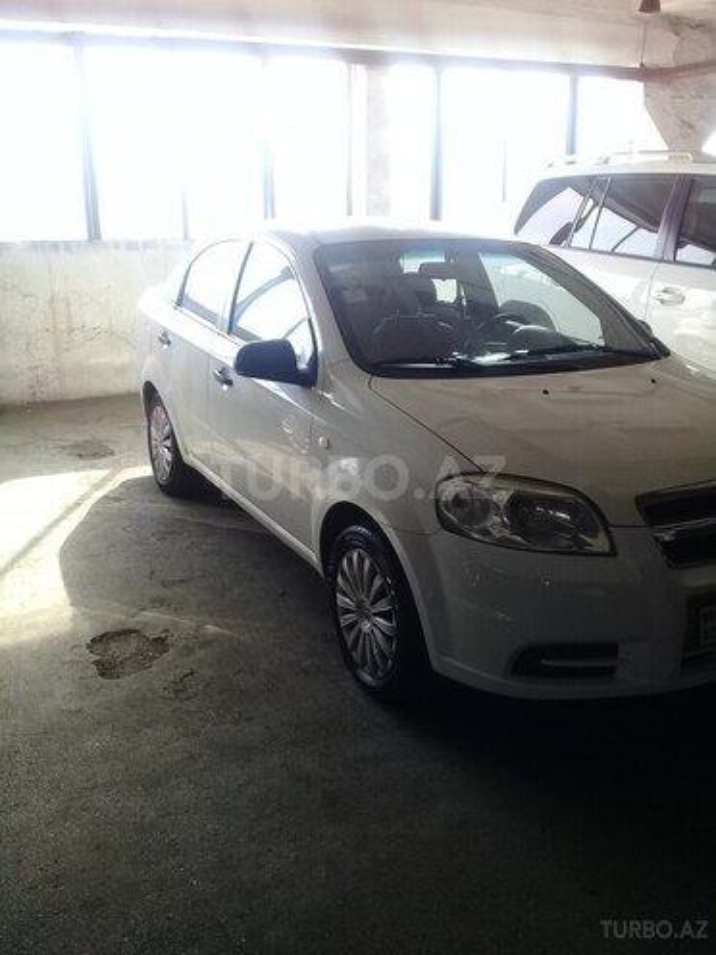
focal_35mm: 31
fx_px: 855
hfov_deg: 45.4
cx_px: 358
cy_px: 478
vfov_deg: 58.4
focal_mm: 3.3
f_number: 2.2
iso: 64
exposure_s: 1/100
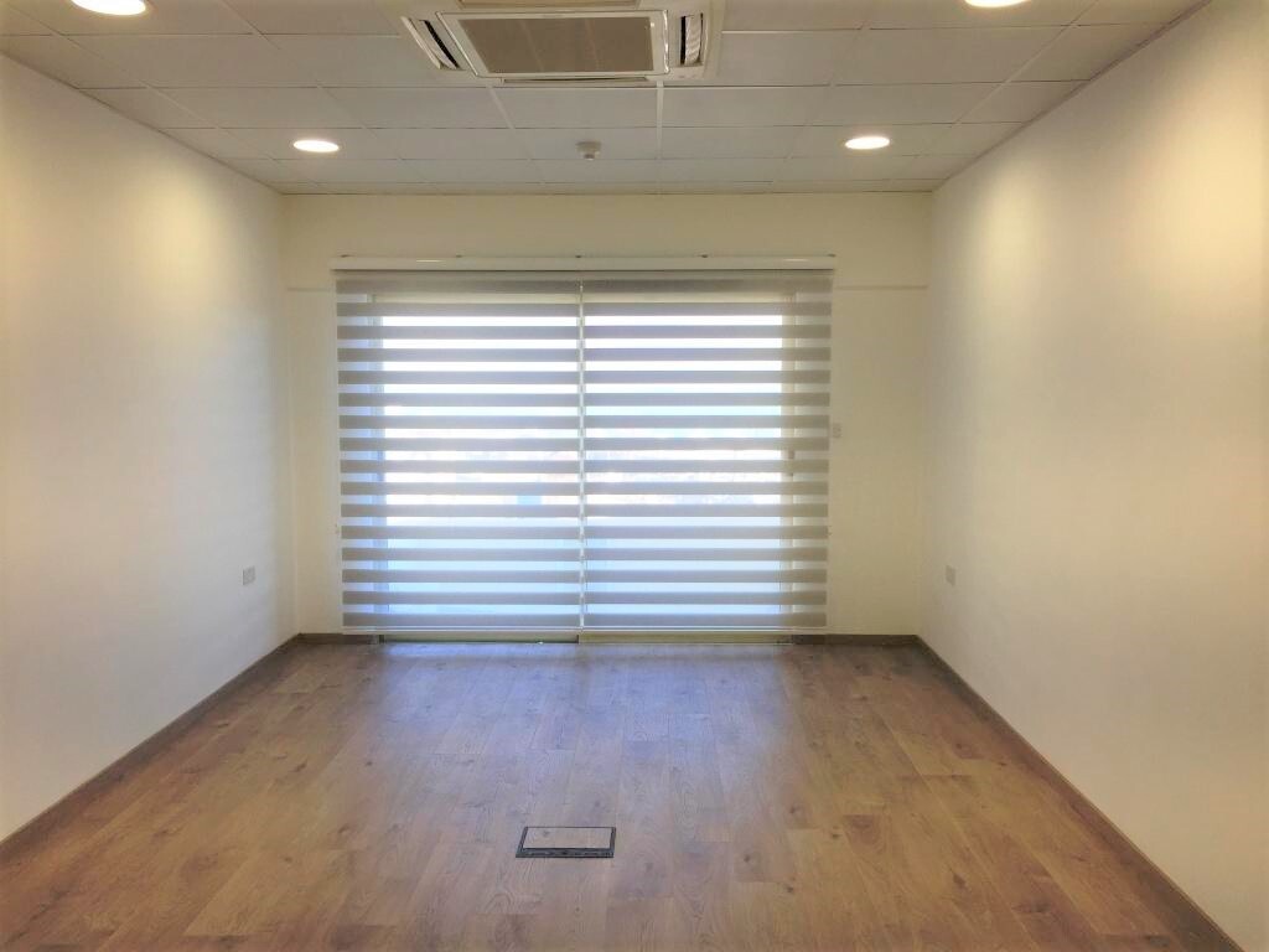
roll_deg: +0.0
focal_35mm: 29
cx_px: 634
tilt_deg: -5.0
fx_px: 1063
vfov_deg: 48.2
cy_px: 476
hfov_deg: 61.7
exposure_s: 1/177
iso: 32
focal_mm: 4.15
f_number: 2.2
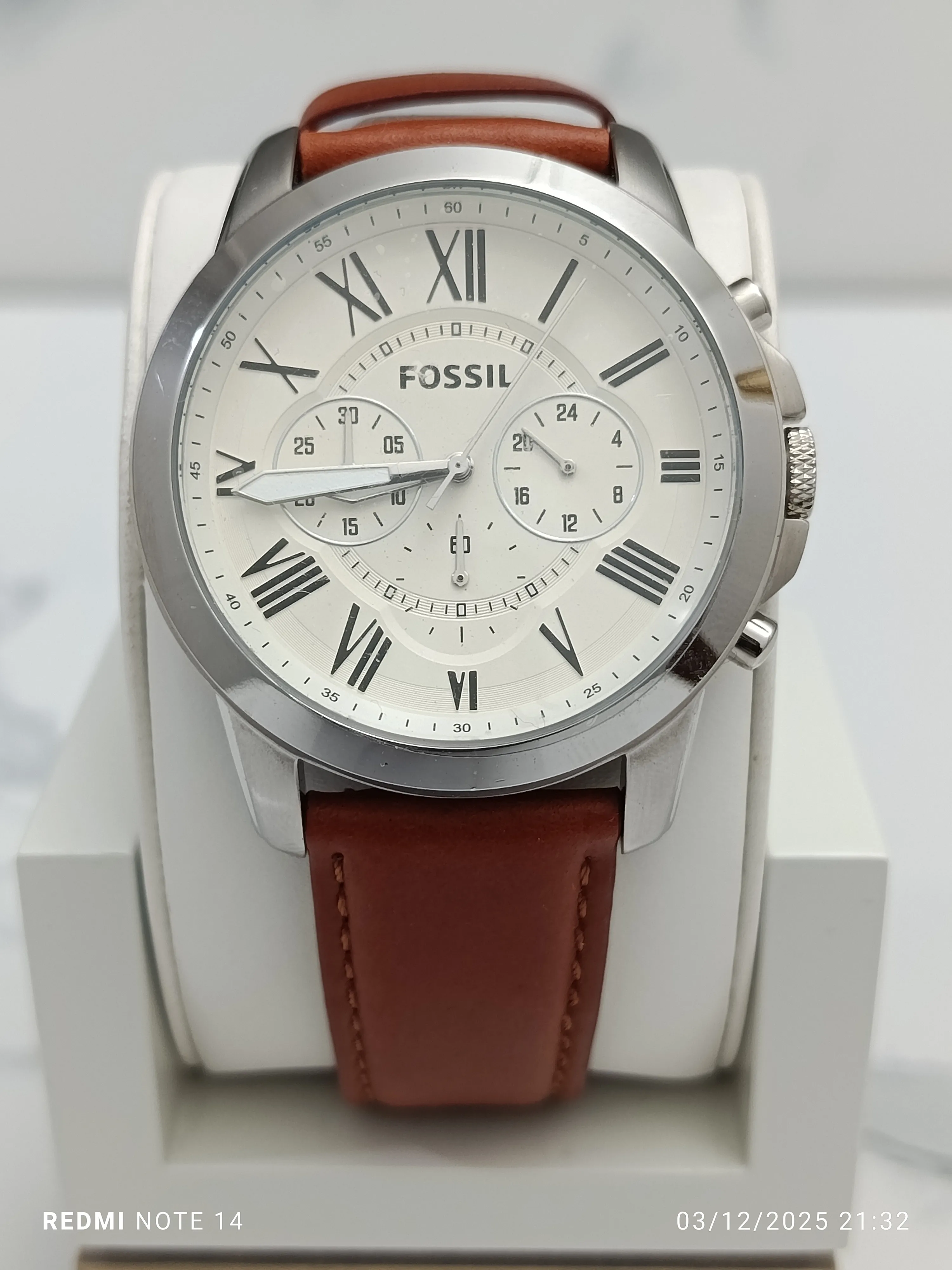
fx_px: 1760
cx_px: 476
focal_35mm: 48
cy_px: 635
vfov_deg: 39.7
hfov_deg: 30.3
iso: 361
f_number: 1.7
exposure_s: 1/100
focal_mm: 5.24
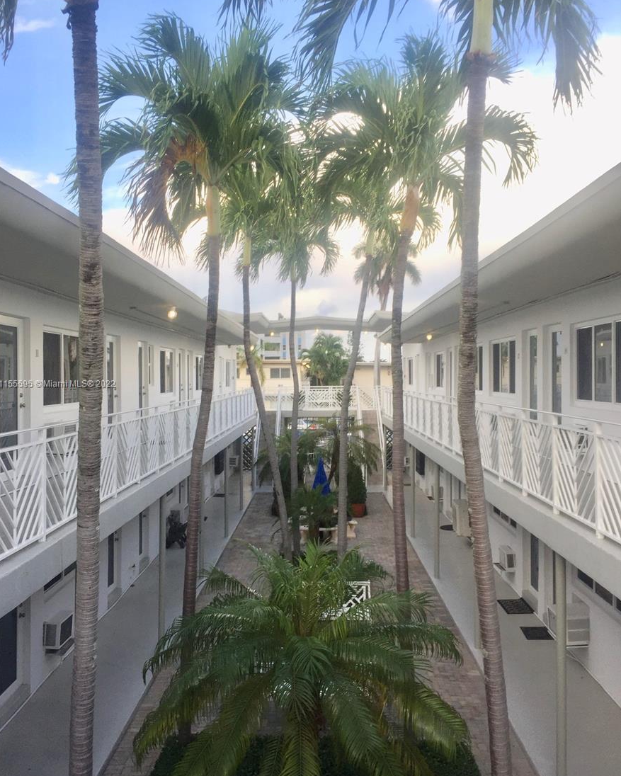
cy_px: 384
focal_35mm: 31
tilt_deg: -2.5
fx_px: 712
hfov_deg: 47.1
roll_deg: +0.7
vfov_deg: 57.2
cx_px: 304
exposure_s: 1/120
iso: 32
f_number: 2.2
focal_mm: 4.15
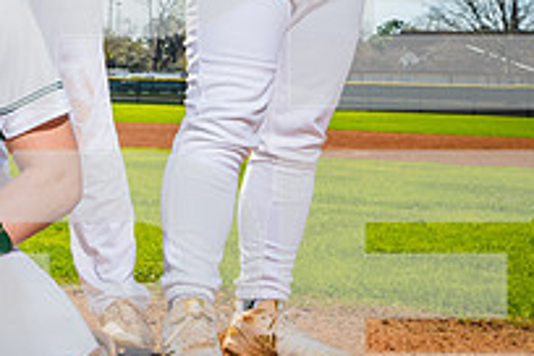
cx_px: -131
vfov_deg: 14.8
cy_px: -27
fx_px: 1335
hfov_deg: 20.9
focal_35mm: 90
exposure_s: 1/125
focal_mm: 29
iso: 100
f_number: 9
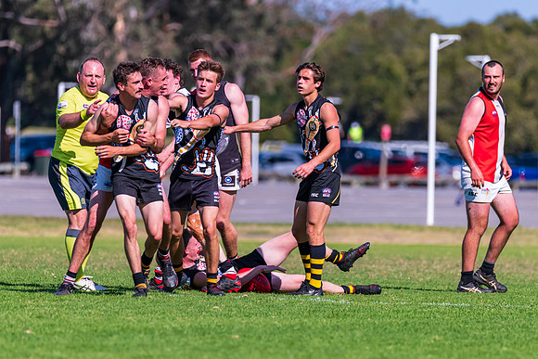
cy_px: 210
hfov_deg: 3.6
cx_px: 298
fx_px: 8479
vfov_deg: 2.4
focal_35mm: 567
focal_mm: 450
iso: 800
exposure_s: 1/3200
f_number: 6.3
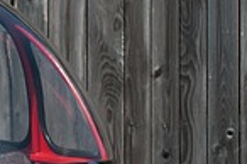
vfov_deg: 2.0
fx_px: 4633
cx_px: -156
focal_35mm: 676
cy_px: 143
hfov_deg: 3.0
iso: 125
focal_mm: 110
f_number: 5
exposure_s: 1/800
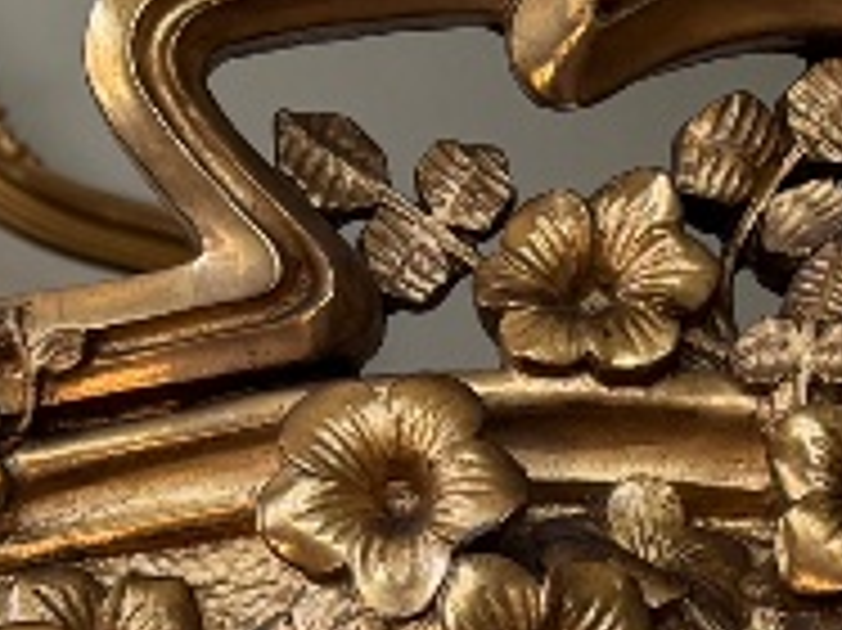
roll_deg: +0.6
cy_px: 932
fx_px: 3743
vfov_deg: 9.4
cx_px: 581
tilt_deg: +20.7
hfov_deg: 12.8
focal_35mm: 154
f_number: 1.78
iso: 80
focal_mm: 6.76
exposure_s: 1/167
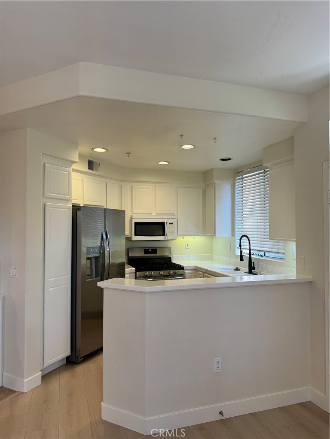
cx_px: 165
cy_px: 220
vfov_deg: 71.6
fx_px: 305
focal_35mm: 24
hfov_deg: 56.8
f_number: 1.78
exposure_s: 1/120
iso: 80
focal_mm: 6.76
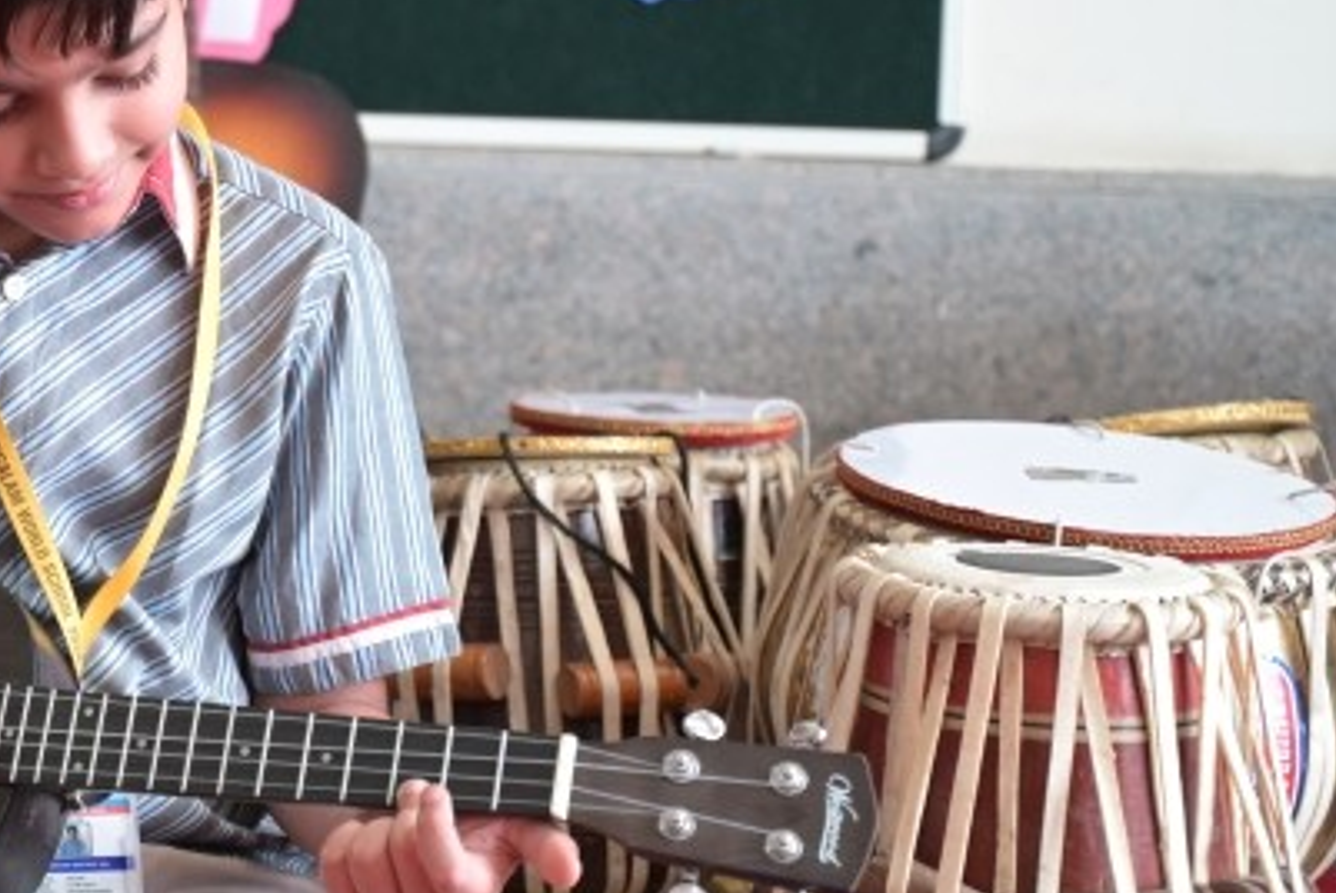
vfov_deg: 14.0
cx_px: -313
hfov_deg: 19.6
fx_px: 3602
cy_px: 152
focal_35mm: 97
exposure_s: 1/160
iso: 1600
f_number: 2.8
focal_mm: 38
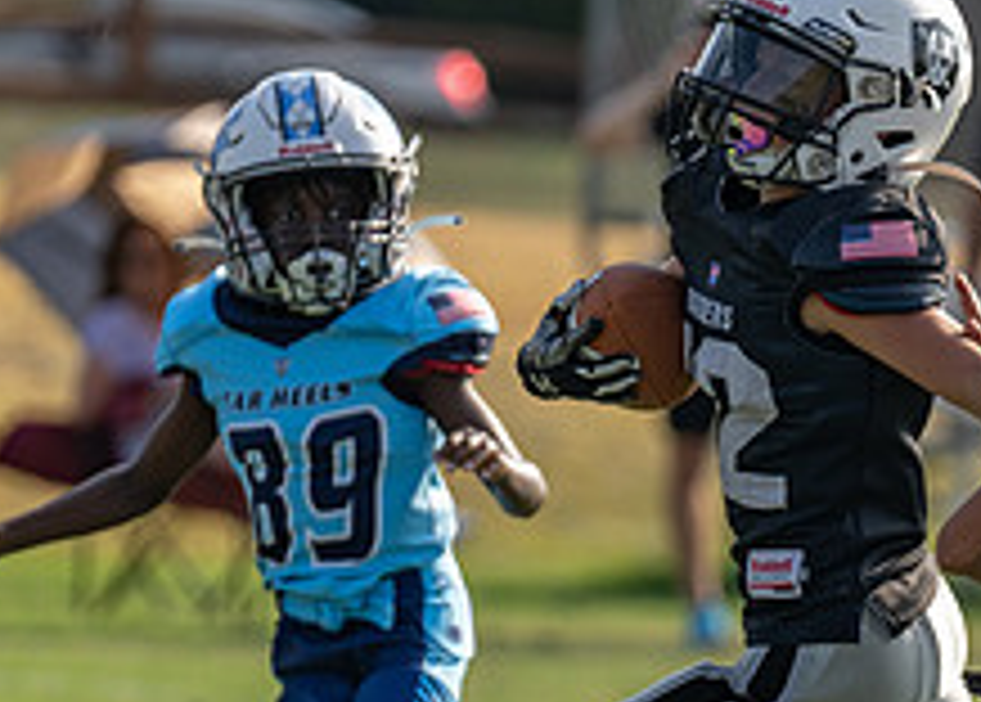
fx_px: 18344
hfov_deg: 3.1
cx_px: 814
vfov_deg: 2.2
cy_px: 669
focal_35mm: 658
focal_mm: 200
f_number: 3.5
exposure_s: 1/1250
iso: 100
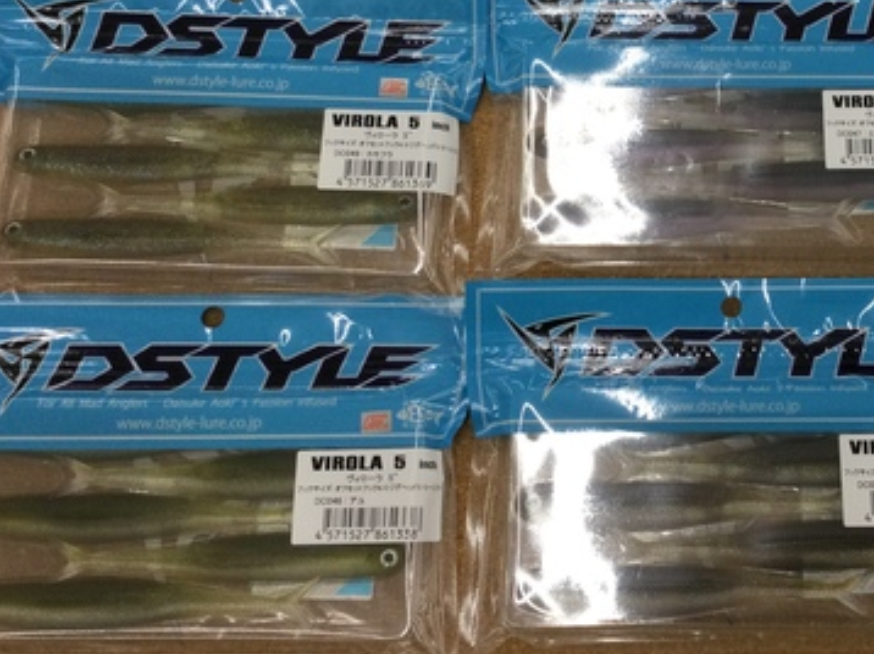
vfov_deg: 27.7
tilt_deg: -75.0
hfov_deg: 35.8
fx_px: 1312
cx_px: 686
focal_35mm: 52
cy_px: 173
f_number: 2.4
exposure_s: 1/40
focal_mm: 3.3
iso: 32
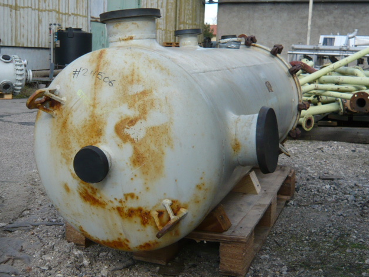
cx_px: 188
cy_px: 138
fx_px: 458
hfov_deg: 43.8
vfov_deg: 33.6
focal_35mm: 43
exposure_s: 1/500
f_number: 2.8
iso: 100
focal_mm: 4.6
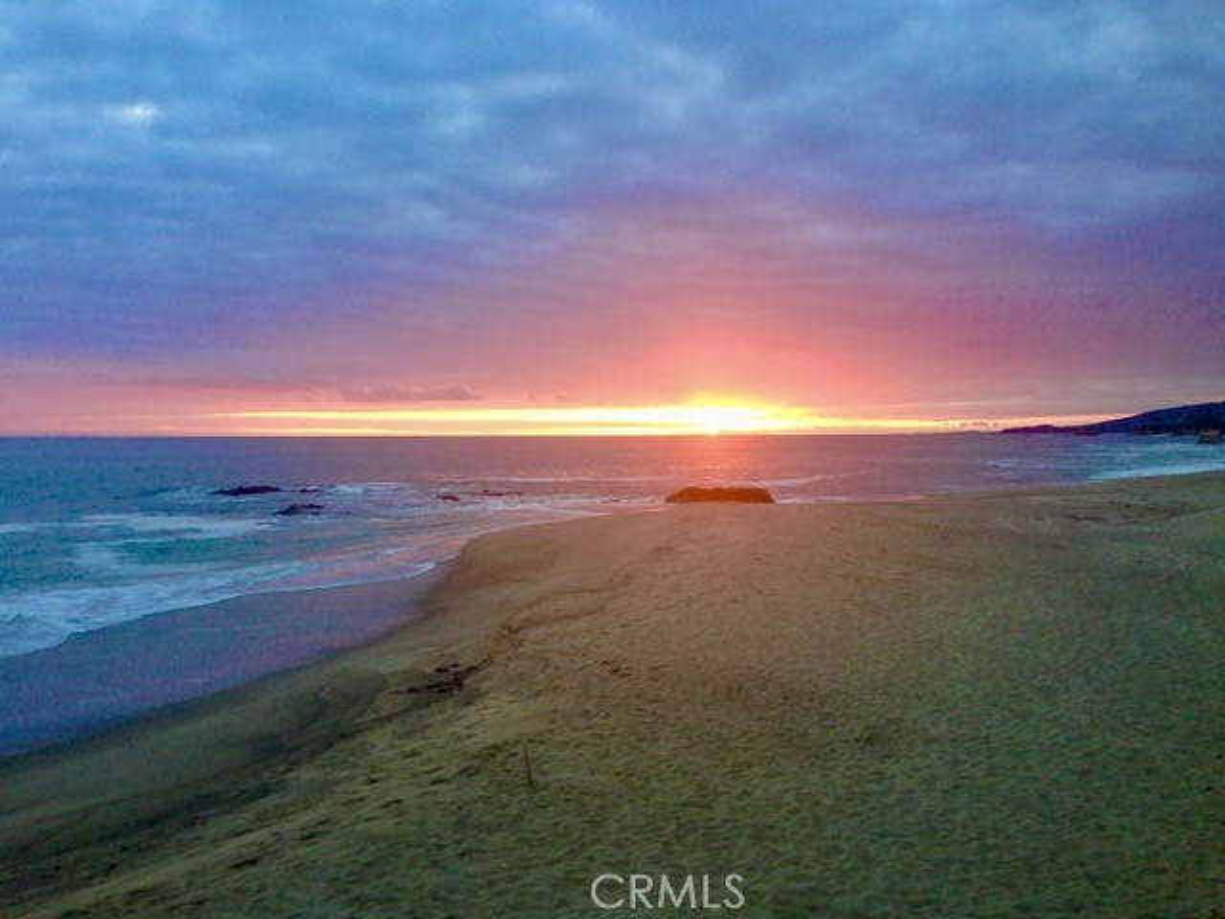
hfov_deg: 55.4
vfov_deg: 42.9
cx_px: 612
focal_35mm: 33
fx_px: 1168
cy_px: 460
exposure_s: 1/40
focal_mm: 4.12
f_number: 2.4
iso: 50
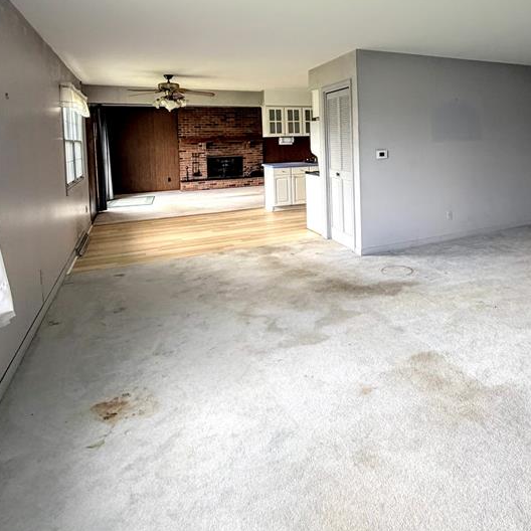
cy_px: 156
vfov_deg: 62.5
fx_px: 417
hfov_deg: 63.0
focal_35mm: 24
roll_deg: +1.7
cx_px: 363
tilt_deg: -2.7
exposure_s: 1/121
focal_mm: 2.22
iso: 125
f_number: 2.2
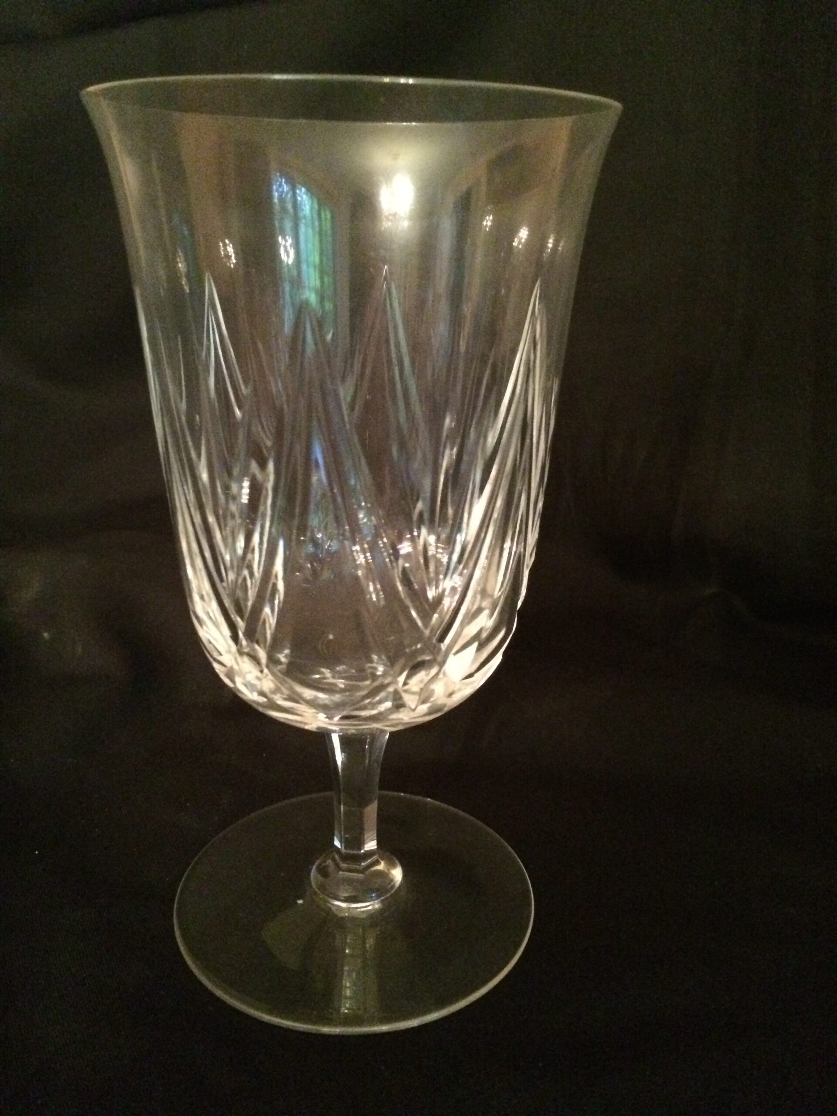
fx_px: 935
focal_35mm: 29
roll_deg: -0.7
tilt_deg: -18.9
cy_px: 558
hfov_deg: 48.2
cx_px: 418
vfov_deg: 61.7
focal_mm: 4.15
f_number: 2.2
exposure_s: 1/15
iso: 800
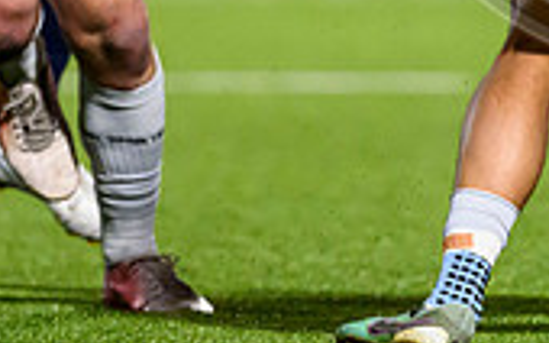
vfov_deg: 0.8
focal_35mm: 1711
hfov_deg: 1.2
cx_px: 880
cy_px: -246
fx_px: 25583
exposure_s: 1/1250
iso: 8000
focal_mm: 400
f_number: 4
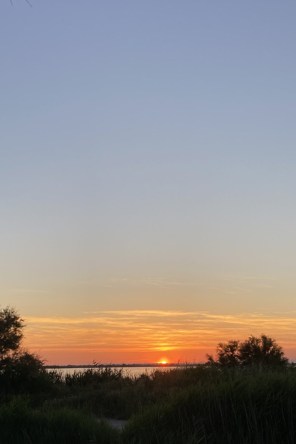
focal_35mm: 47
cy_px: 336
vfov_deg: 40.6
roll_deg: +0.5
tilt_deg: +2.5
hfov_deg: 28.6
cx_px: 137
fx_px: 580
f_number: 1.8
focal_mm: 4.25
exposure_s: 1/475
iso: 32
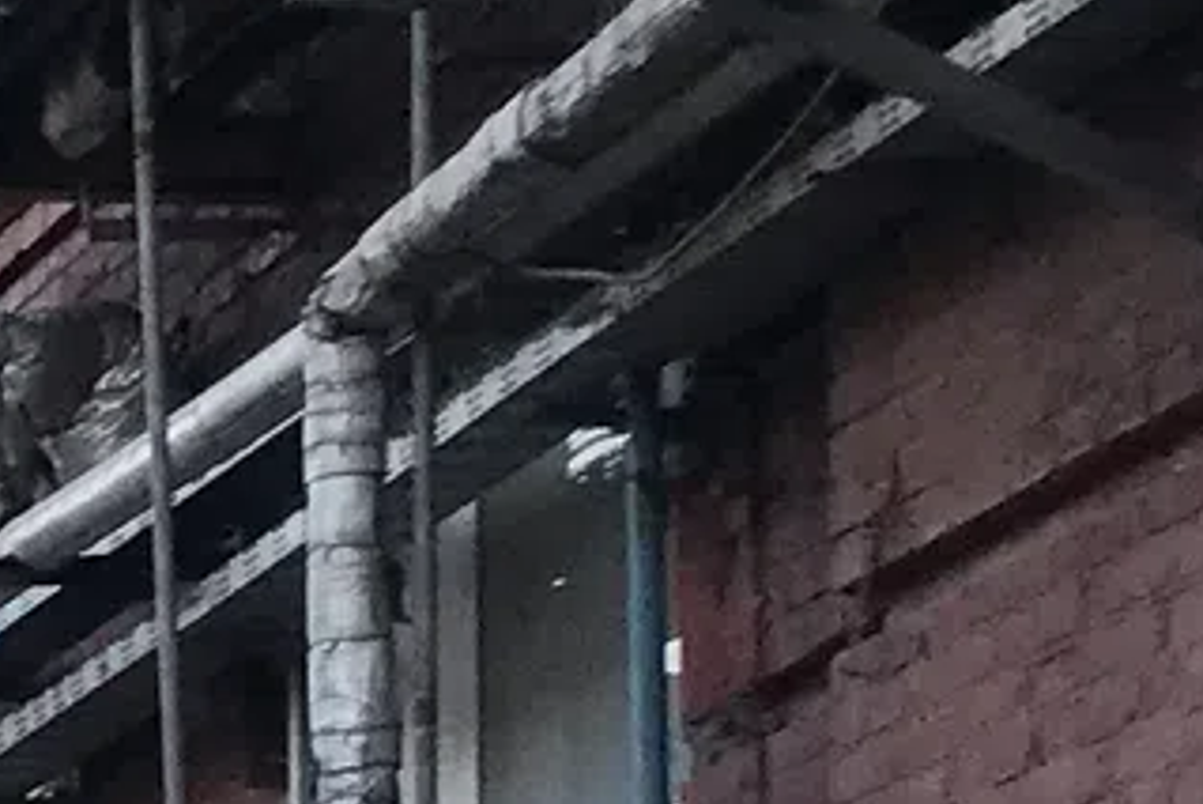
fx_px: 7321
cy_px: 2457
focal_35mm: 219
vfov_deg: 5.8
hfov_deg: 7.8
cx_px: -2681
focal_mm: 3.99
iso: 20
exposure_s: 1/196
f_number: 1.8
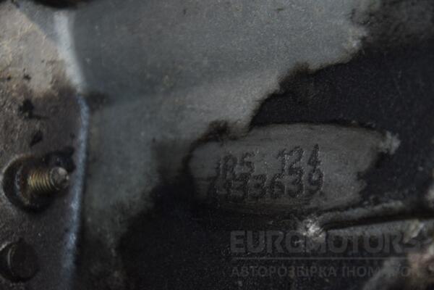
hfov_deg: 14.9
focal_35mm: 138
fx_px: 1664
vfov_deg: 9.9
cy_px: 145
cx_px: 217
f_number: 5.6
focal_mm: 92
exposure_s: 1/60
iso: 800
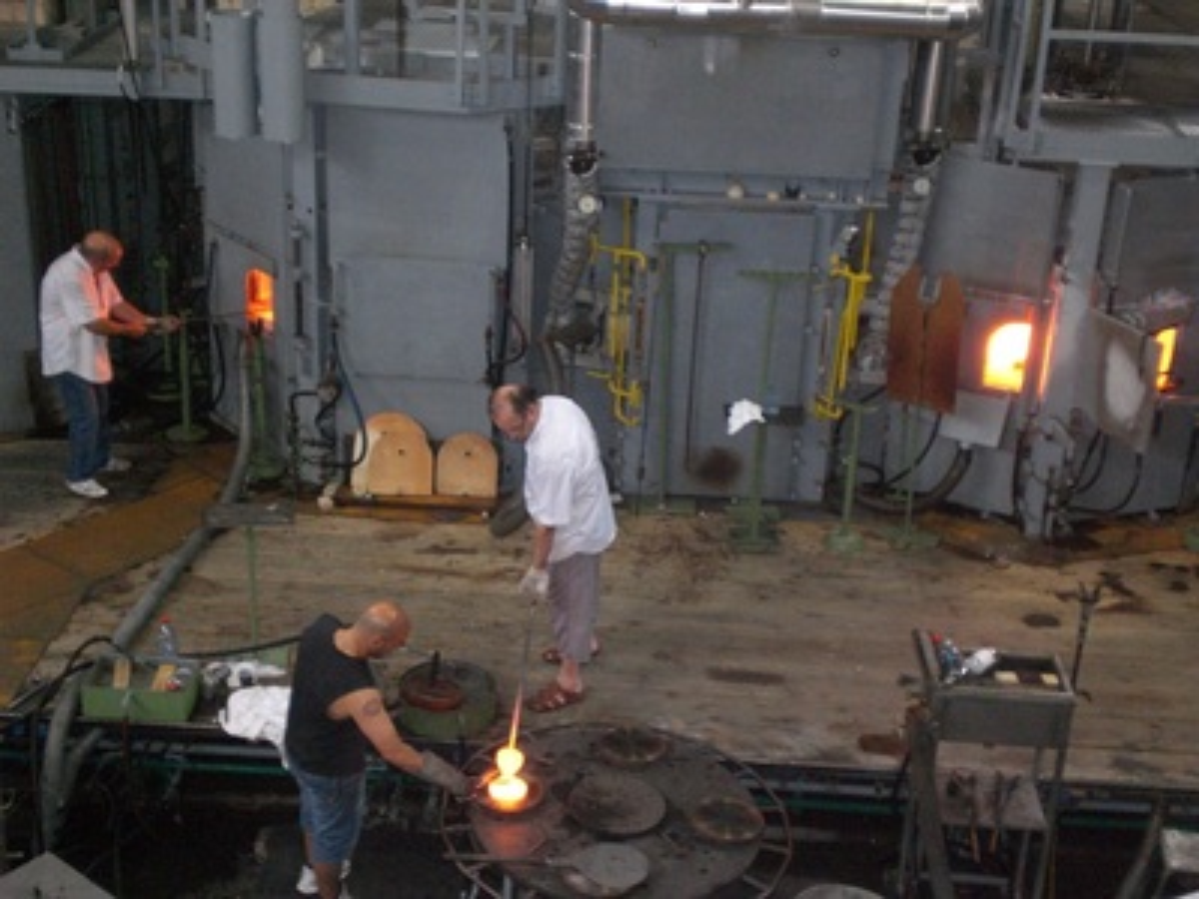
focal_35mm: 51
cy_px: 450
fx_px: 1766
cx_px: 600
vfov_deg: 28.6
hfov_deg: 37.5
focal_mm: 8.44
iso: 200
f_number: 3.6
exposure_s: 1/60
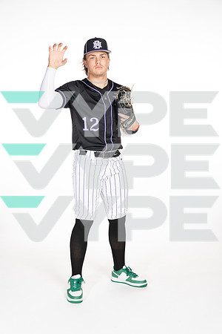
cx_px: 111
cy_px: 167
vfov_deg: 39.6
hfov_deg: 27.0
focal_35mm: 50
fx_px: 462
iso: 250
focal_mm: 50
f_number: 5.6
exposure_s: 1/250
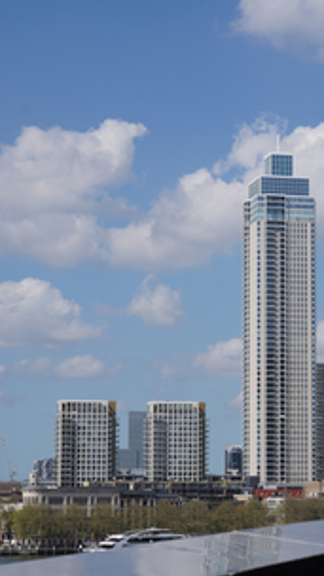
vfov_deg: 21.4
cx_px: 227
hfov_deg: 12.1
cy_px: 289
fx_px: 1527
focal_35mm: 100
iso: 100
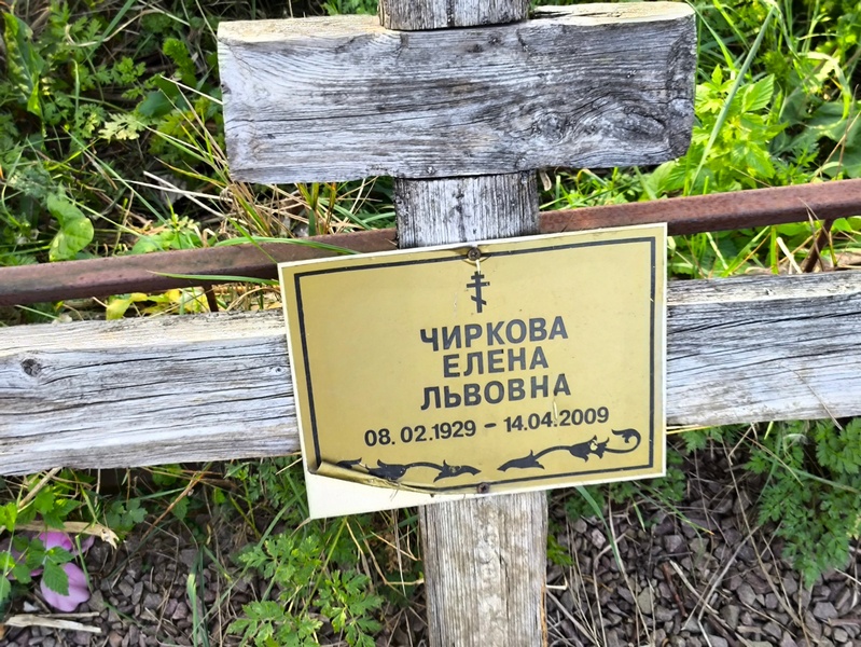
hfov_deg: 38.2
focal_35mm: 50
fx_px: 1244
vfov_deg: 29.1
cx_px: 430
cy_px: 324
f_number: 1.7
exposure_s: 1/100
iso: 100
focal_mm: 4.71
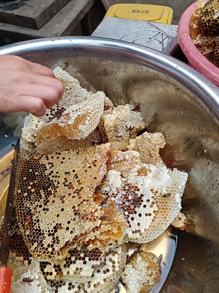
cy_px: 146
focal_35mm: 27
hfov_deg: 51.3
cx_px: 110
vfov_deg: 65.3
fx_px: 228
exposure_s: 1/50
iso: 857
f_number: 1.9
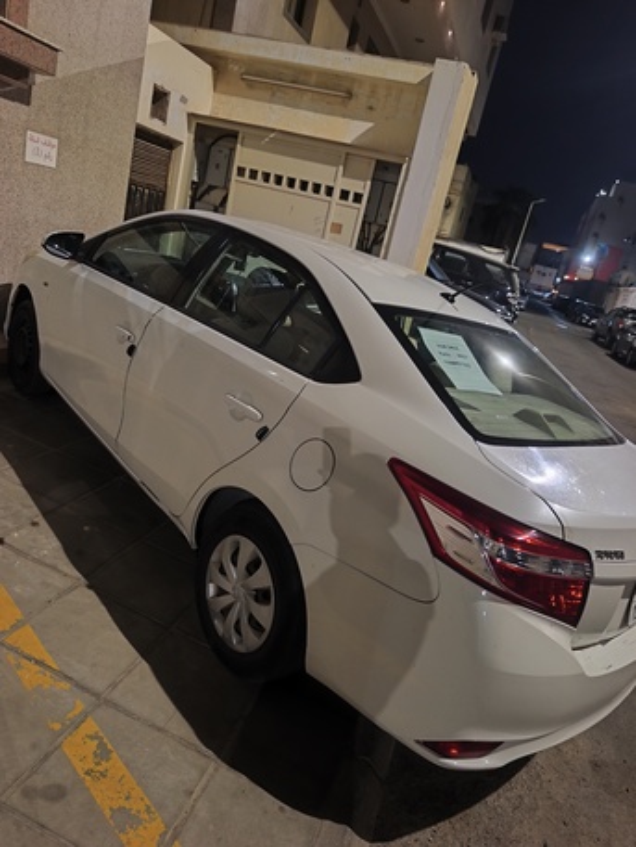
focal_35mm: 23
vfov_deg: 73.9
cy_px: 424
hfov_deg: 58.9
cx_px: 318
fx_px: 563
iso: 4000
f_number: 1.65
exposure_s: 1/20
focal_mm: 6.18
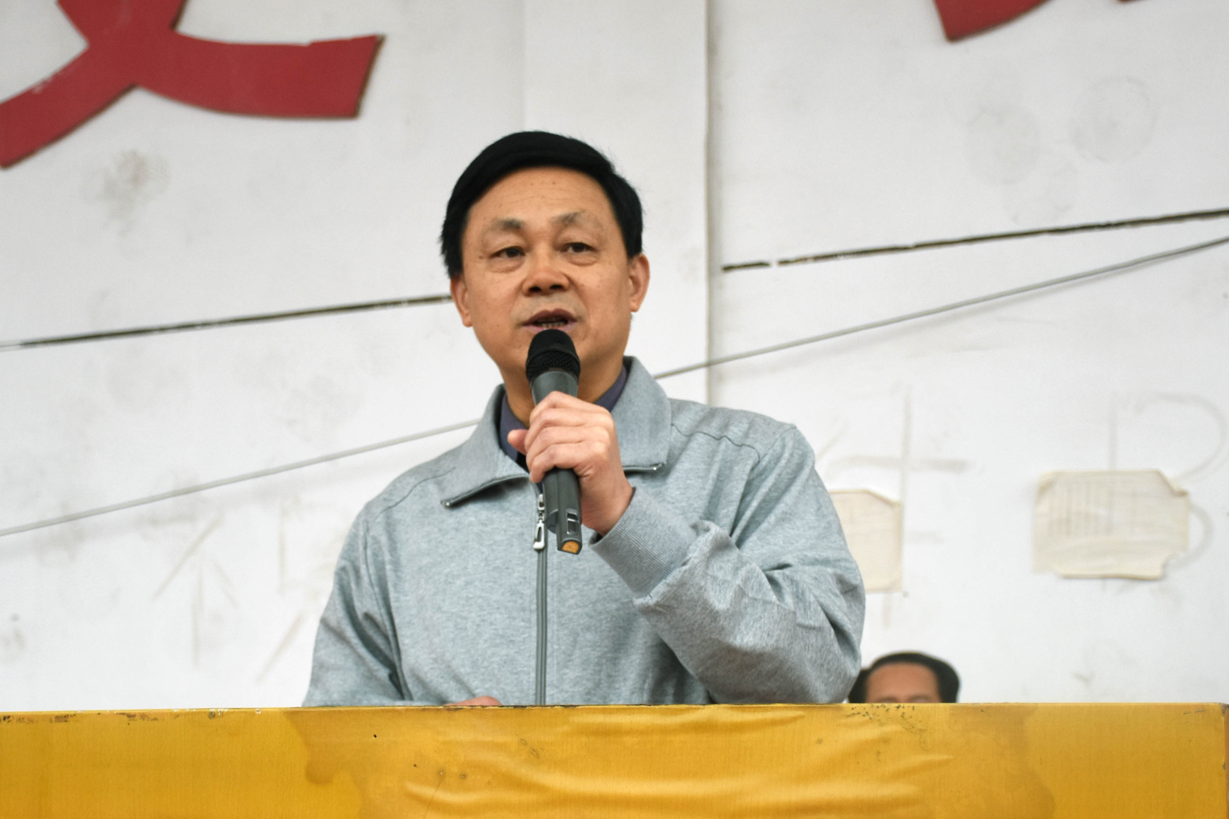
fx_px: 2799
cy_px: 552
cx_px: 590
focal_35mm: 82
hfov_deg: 24.8
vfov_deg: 16.6
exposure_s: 1/250
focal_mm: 34
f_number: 4.2
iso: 400
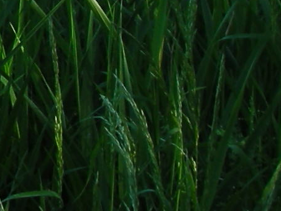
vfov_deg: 6.4
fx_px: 1770
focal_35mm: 218
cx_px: -92
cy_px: -332
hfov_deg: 8.9
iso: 50
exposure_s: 1/197
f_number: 3
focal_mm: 5.8
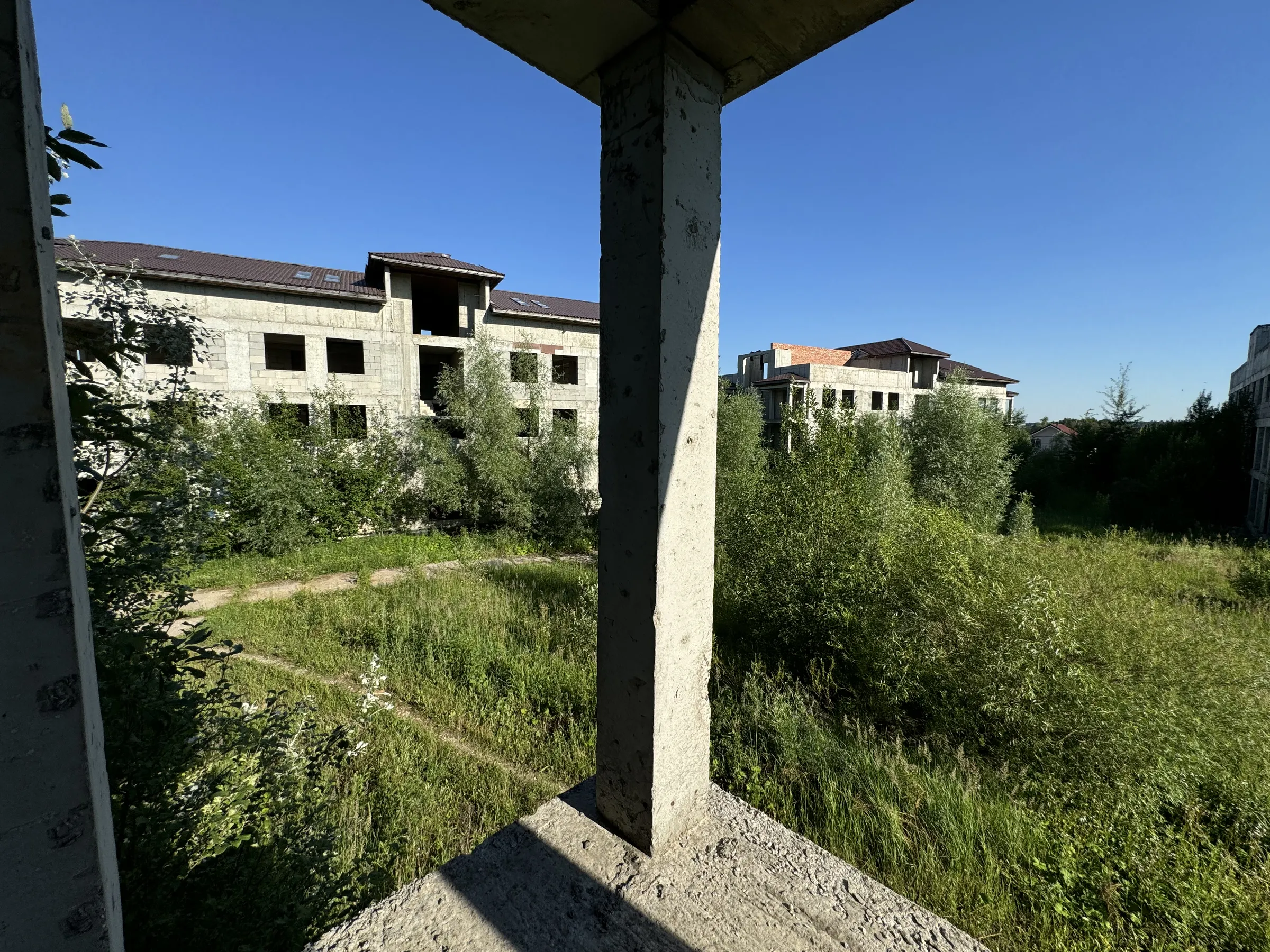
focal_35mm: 14
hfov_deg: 102.1
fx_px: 514
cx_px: 635
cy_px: 476
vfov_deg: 85.7
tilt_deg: -3.1
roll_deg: -0.3
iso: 50
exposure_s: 1/1832
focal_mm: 2.22
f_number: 2.2
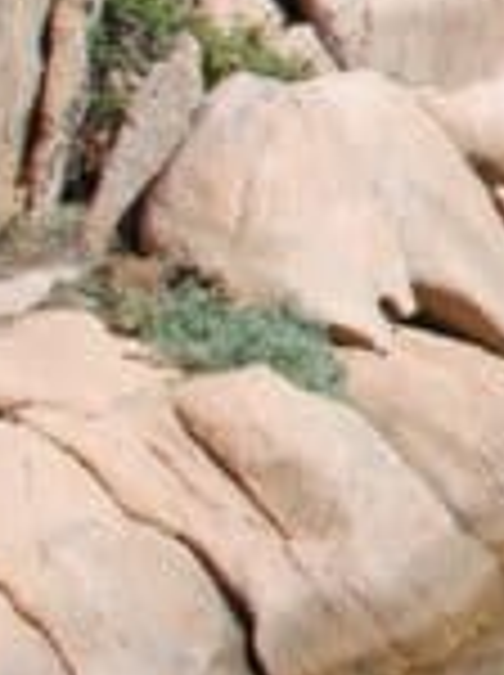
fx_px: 2881
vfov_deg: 13.2
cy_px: 40
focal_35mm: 148
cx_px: 1598
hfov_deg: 8.2
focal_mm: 20
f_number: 7.1
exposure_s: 1/200
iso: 100
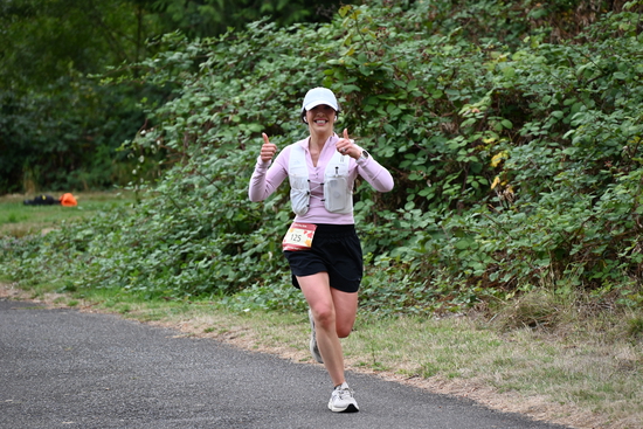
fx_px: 3573
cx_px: 322
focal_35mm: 200
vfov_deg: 6.9
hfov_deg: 10.3
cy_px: 214
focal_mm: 200
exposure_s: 1/320
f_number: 6.3
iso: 400
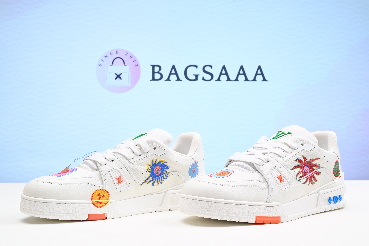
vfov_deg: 33.4
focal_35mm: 40
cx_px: 184
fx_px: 410
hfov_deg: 48.4
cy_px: 123
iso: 100
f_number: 16
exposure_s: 1/2
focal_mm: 40
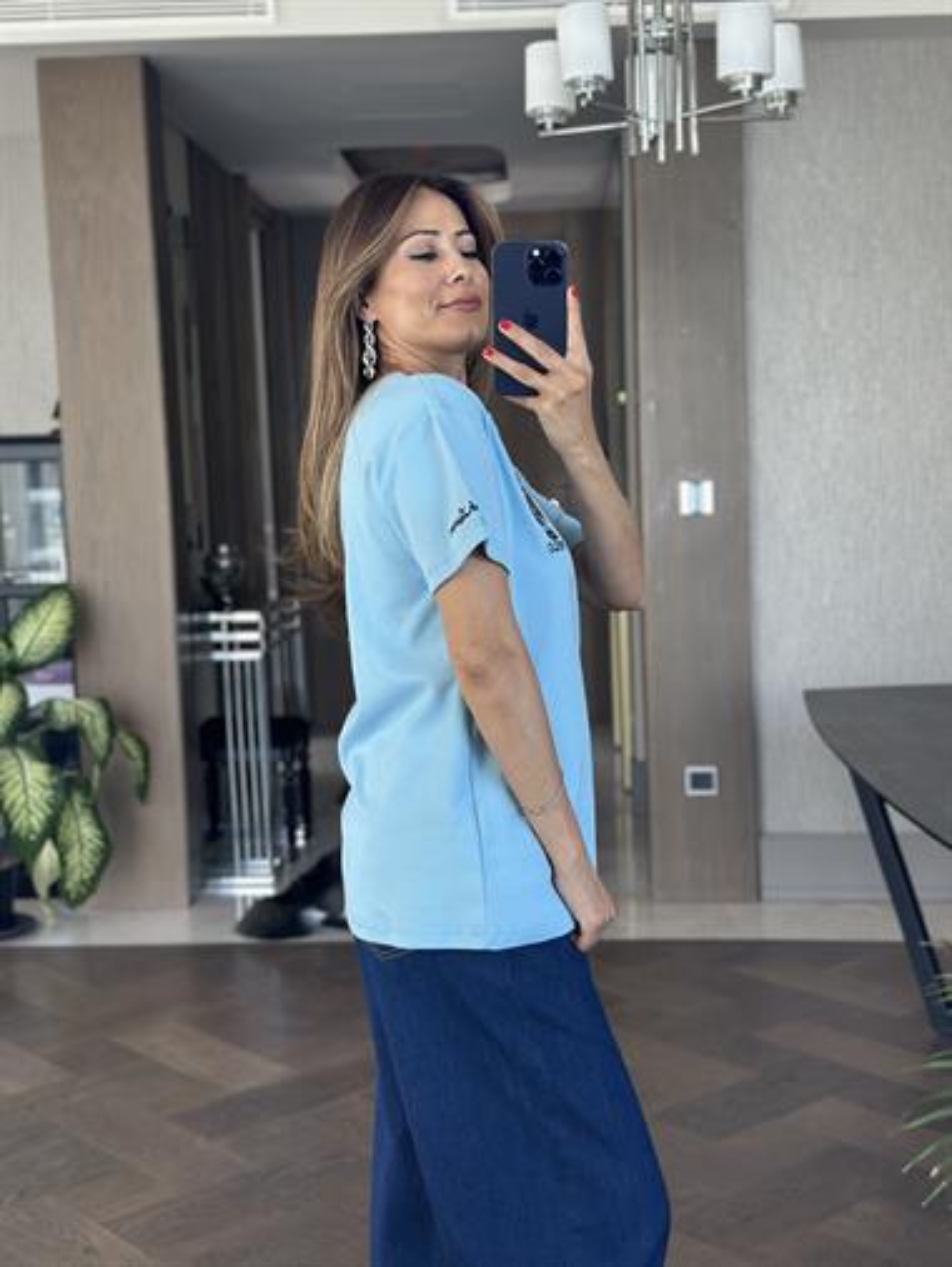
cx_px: 476
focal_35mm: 48
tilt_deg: -16.8
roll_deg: +0.6
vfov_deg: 39.6
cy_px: 634
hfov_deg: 30.3
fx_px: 1759
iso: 125
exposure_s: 1/121
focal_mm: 6.86
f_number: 1.78
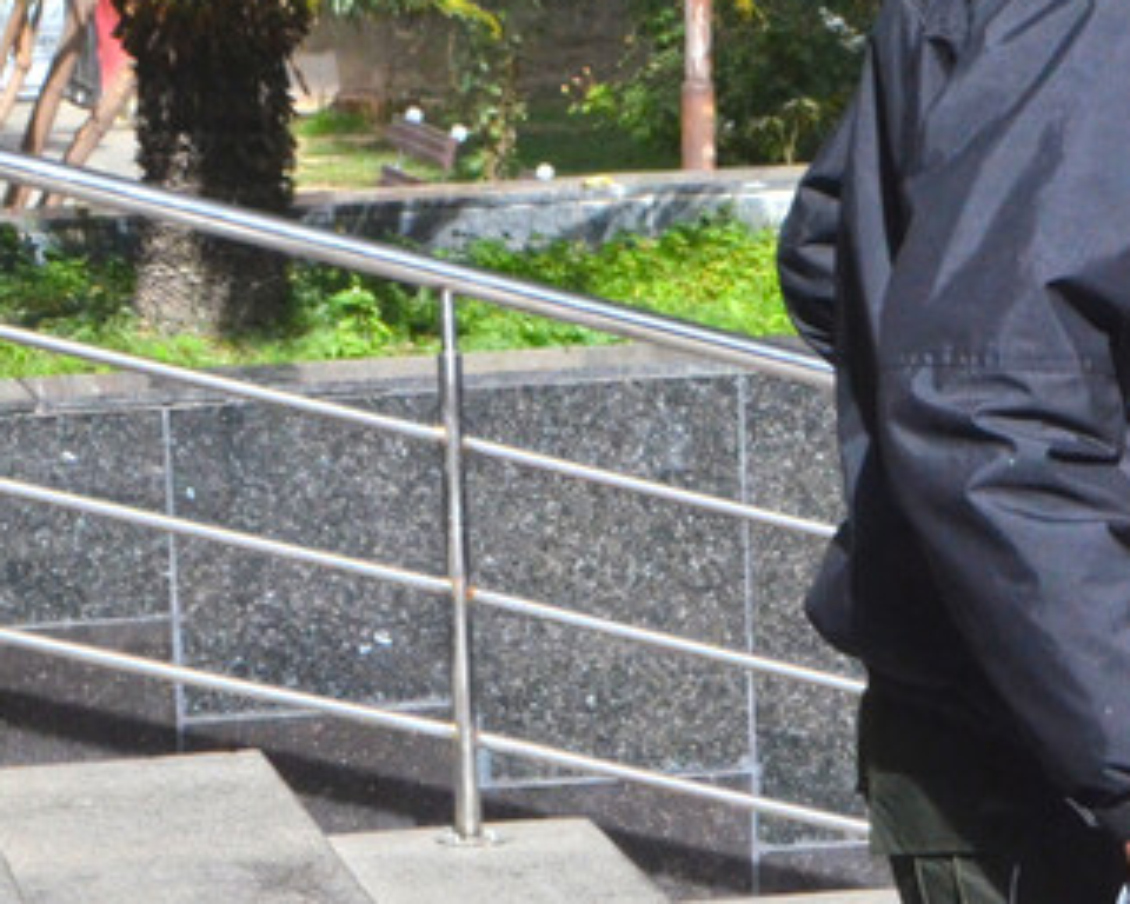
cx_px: 908
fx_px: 5752
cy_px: 249
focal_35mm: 172
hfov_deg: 11.2
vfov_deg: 9.0
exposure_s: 1/800
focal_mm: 40
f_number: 14
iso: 1250
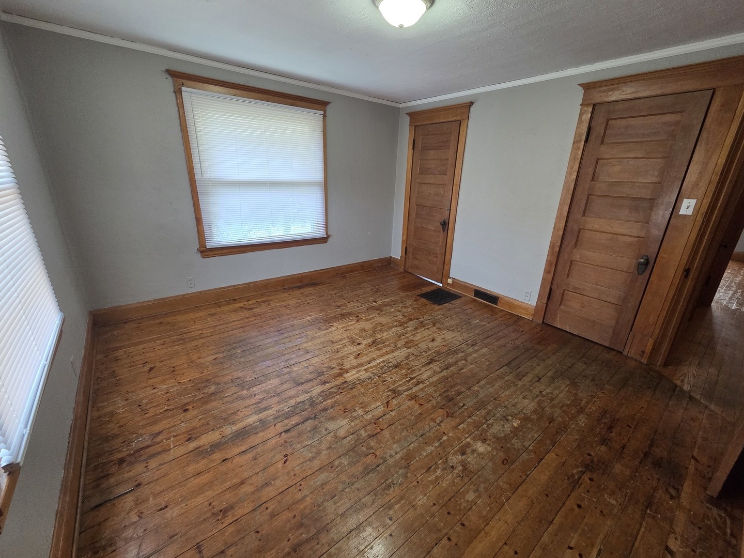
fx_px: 279
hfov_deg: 106.2
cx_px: 372
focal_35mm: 13
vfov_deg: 89.9
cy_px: 279
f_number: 2.2
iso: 320
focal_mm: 2.2
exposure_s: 1/60
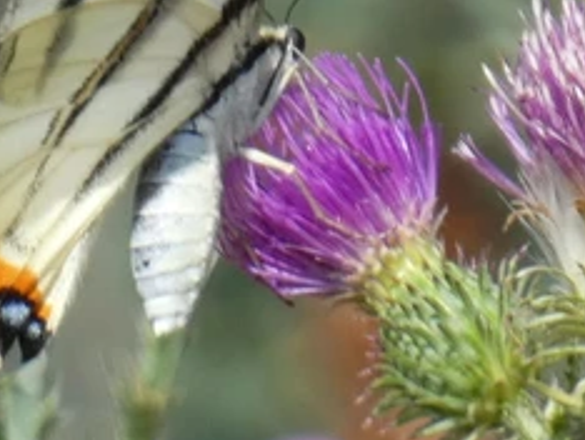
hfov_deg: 1.4
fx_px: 24530
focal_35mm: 1450
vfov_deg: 1.0
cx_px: 125
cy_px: 158
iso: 80
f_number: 5.6
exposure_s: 1/160
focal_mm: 95.2
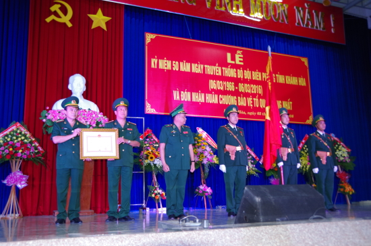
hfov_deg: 53.2
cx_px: 186
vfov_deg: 36.7
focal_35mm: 36
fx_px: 370
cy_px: 123
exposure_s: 1/20
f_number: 4.5
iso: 400
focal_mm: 24
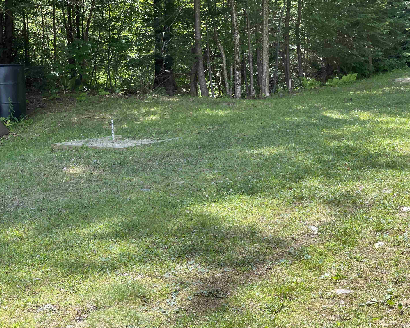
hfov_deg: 28.3
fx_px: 813
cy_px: 165
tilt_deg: -8.1
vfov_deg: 22.8
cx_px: 207
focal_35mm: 67
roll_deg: +0.9
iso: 25
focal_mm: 7.5
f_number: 2.2
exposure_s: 1/180
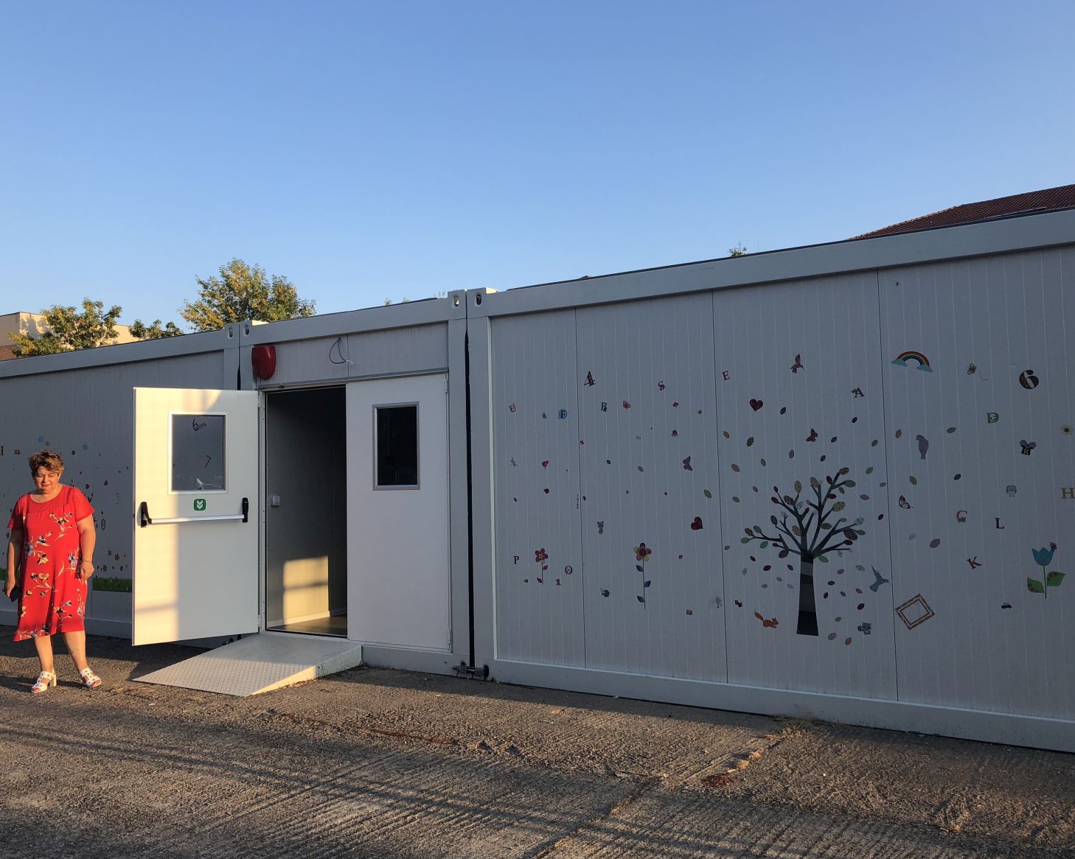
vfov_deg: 48.5
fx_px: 954
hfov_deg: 58.8
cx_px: 554
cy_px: 422
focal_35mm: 30
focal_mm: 3.99
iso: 20
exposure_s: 1/631
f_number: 1.8
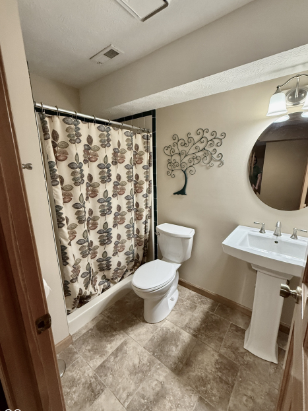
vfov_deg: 98.2
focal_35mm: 15
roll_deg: +1.6
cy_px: 206
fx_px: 178
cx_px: 161
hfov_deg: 81.7
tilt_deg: -10.4
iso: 400
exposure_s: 1/60
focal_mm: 2.22
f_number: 2.2
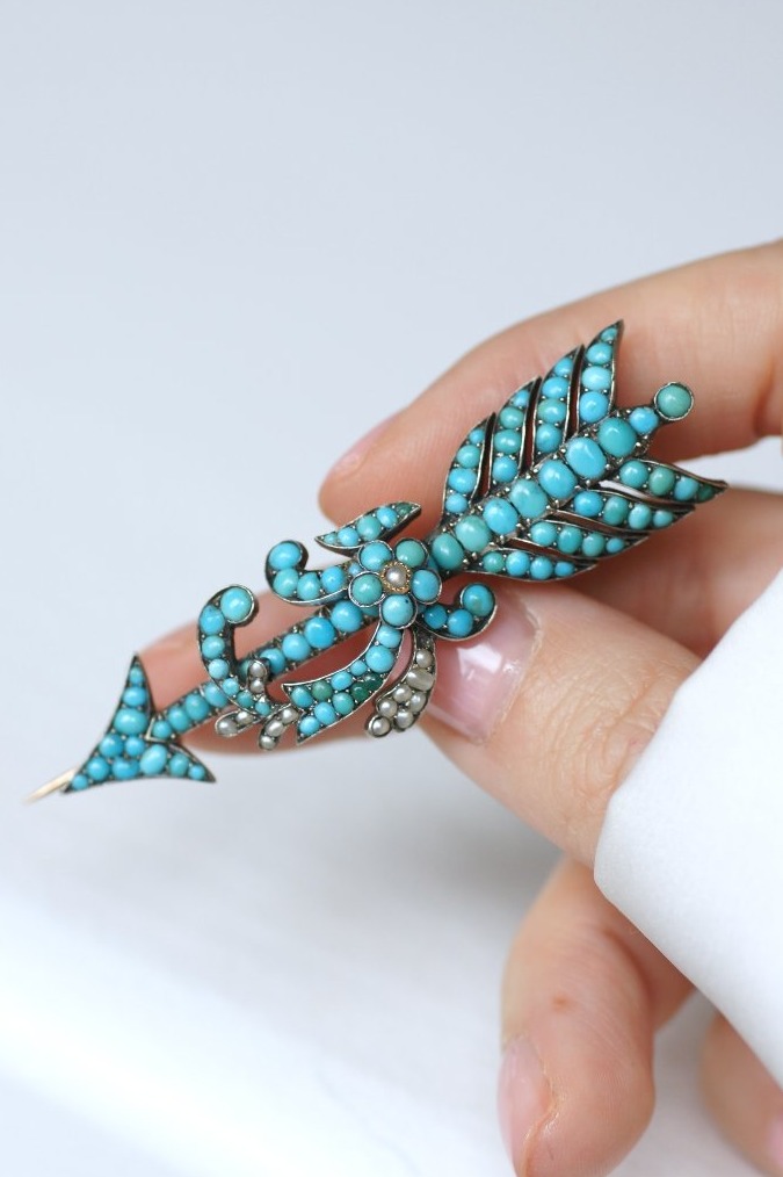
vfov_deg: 19.5
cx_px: 392
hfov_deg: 13.0
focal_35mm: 105
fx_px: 3429
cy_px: 588
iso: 200
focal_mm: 70
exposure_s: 1/125
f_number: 4
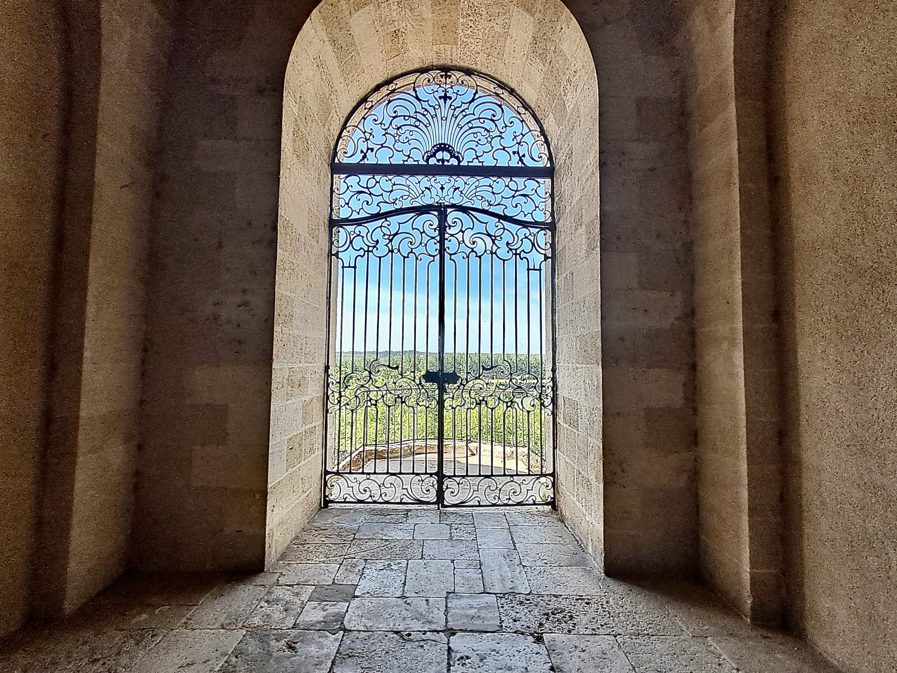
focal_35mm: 16
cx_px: 448
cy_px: 336
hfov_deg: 94.5
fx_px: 415
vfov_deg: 78.1
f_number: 2.2
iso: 40
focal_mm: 1.64
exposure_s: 1/386
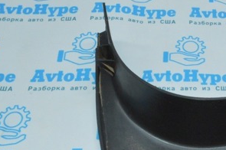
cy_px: 143
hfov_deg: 29.4
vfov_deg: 20.3
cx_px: 212
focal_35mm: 65
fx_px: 408
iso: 4500
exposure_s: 1/50
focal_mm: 20
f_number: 22
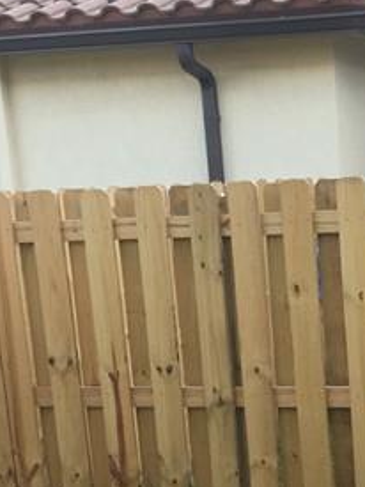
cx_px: 477
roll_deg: +1.5
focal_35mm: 108
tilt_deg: -14.4
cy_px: 668
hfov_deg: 13.2
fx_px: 1520
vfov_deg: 16.9
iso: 25
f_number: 2.2
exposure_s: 1/120
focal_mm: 4.15
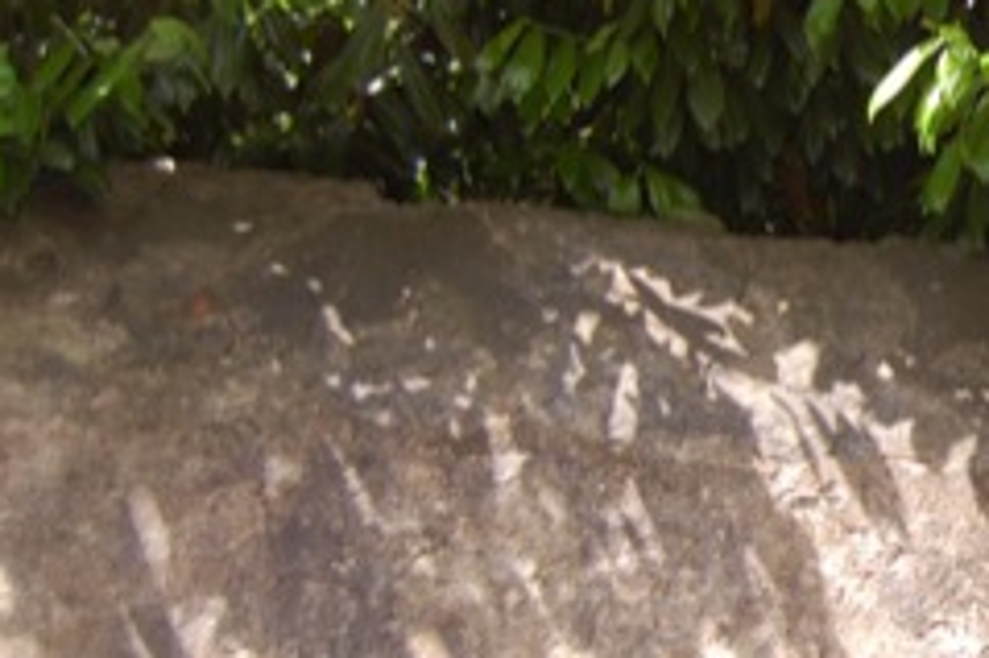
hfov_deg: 20.4
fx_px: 2535
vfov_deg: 14.8
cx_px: 1254
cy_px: 217
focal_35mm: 92
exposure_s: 1/400
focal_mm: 23
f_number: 3.8
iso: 400
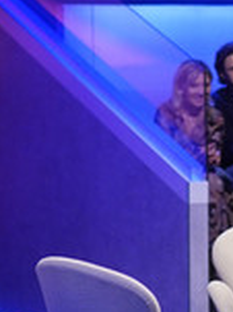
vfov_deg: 15.2
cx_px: 395
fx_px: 1159
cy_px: 254
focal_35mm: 129
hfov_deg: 10.9
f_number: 1.4
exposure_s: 1/200
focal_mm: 30
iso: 640
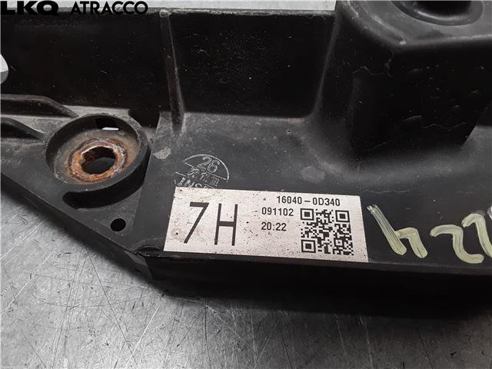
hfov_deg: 63.4
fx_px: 398
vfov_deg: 49.7
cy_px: 184
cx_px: 246
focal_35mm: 28
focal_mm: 2.91
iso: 50
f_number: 1.9
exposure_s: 1/50
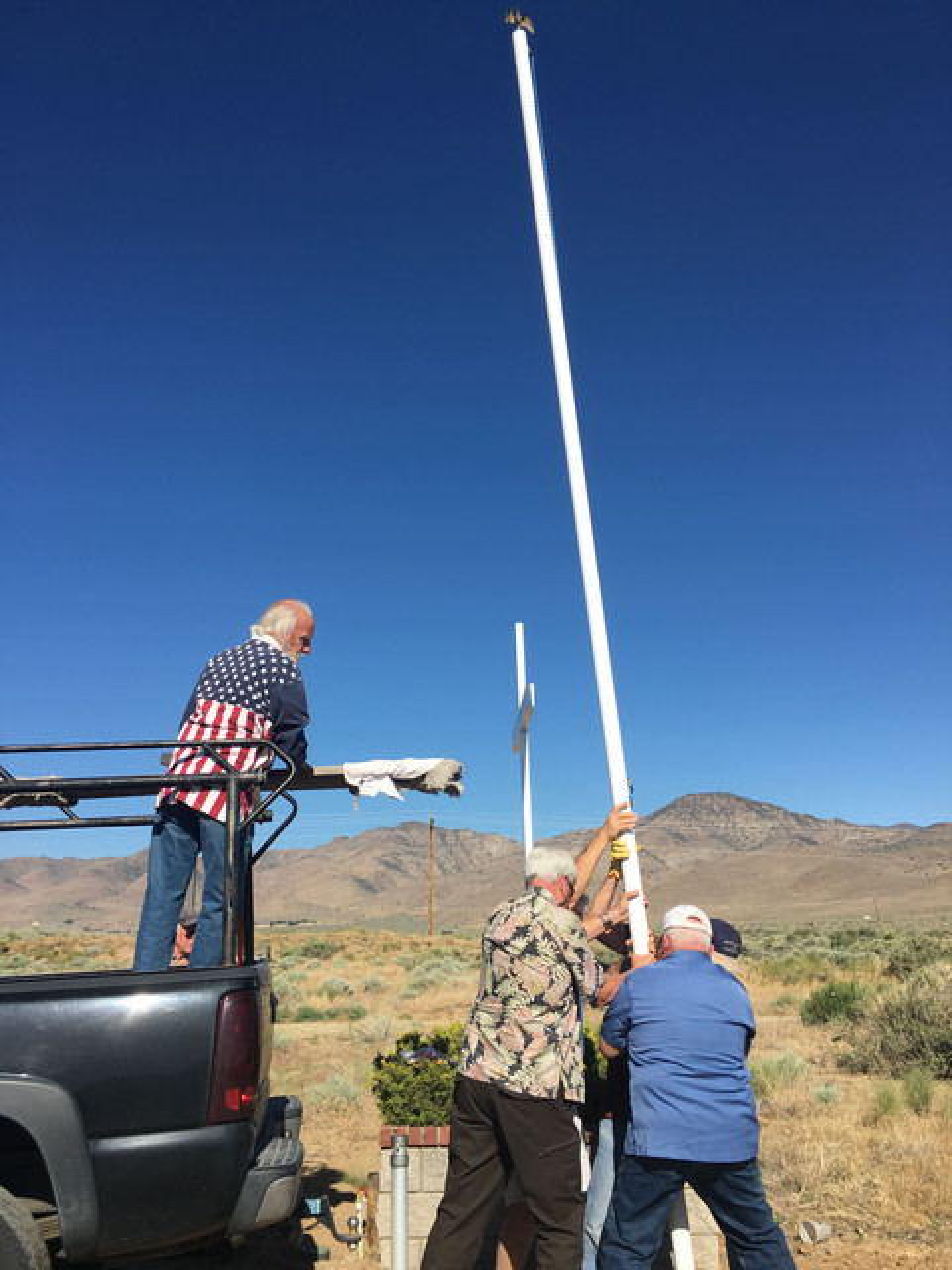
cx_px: 476
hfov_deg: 48.2
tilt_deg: +14.1
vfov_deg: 61.7
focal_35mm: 29
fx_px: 1063
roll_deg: +1.2
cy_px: 635
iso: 25
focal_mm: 4.15
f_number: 2.2
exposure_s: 1/1923
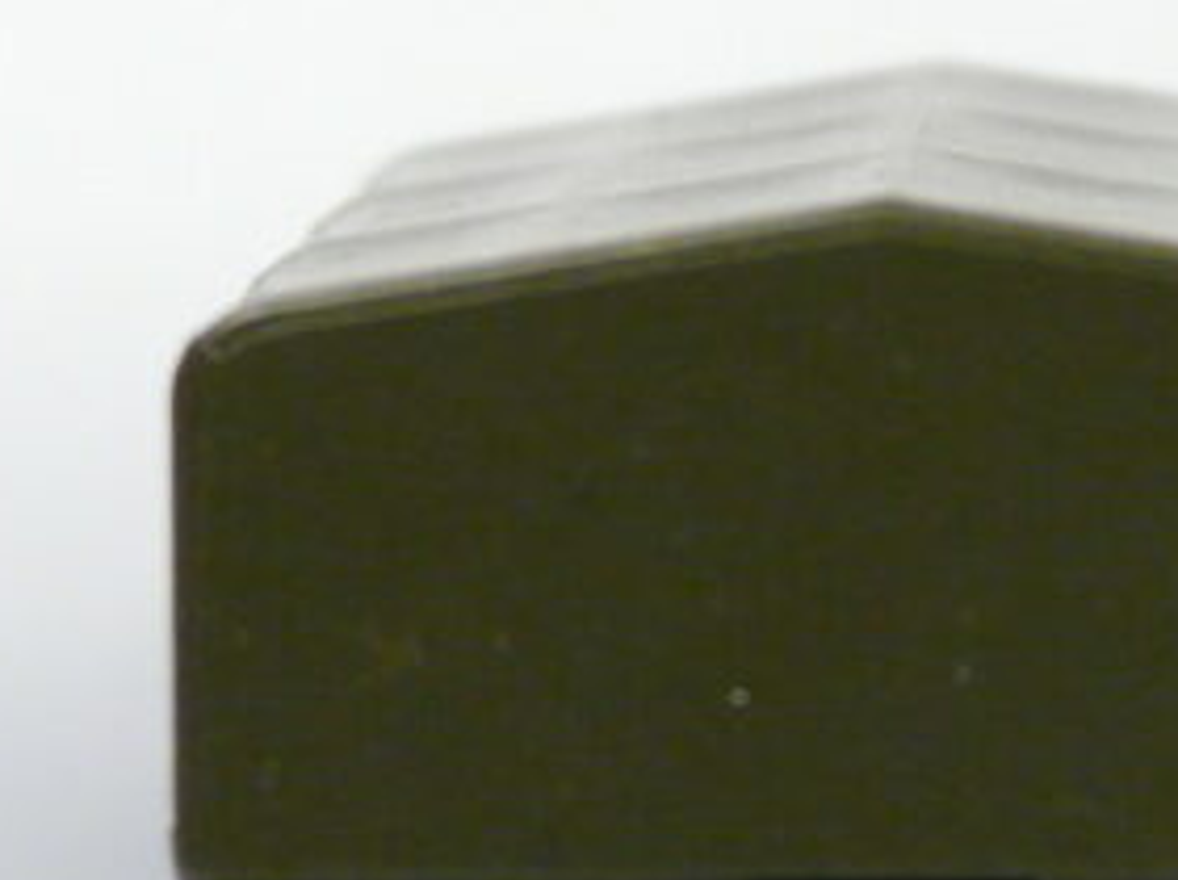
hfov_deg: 5.6
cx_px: 935
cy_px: 704
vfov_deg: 4.2
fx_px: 12065
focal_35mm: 355
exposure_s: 1/50
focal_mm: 17
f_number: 3.6
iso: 200
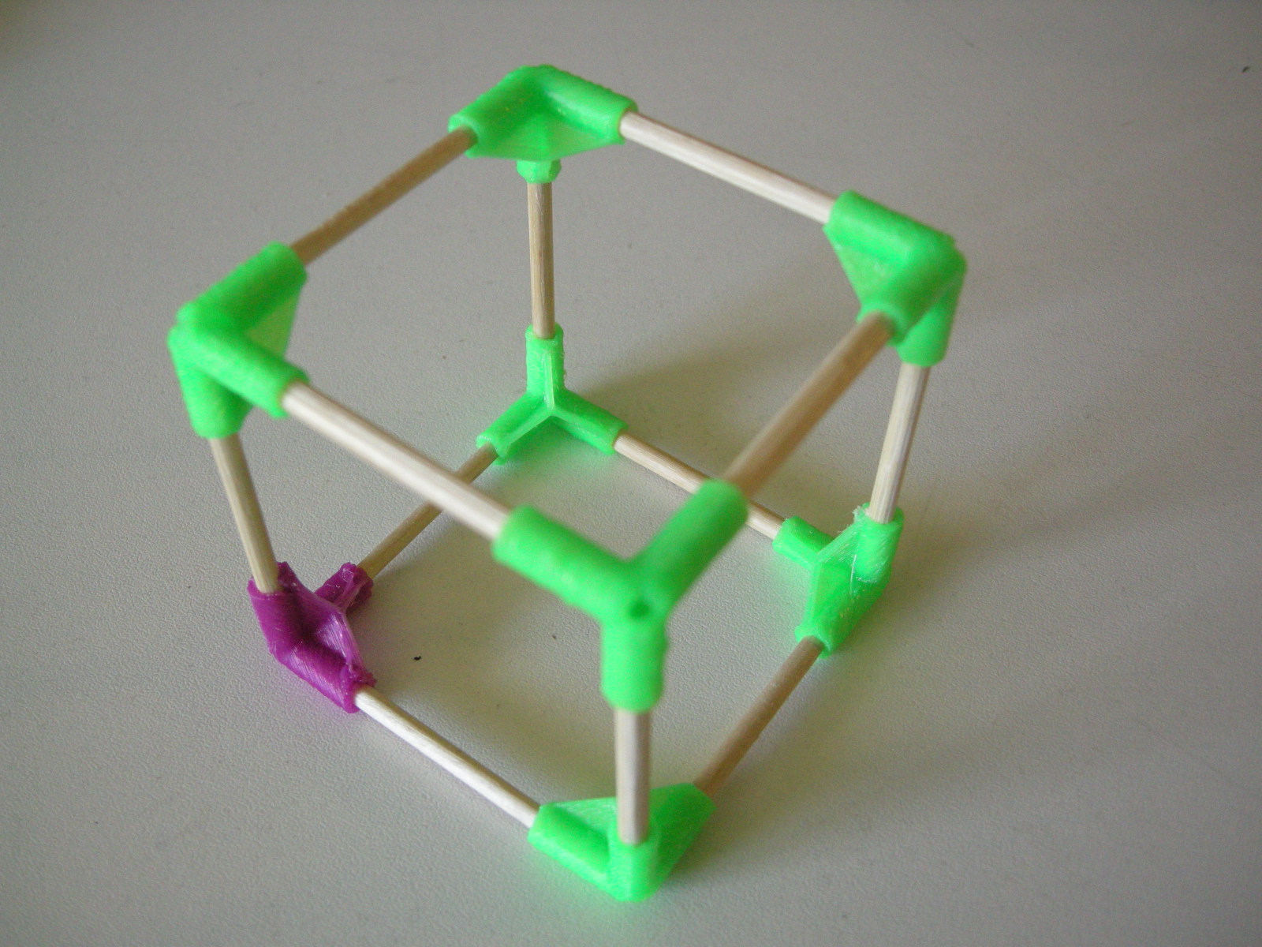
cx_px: 631
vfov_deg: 35.1
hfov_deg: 45.8
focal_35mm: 41
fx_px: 1495
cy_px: 474
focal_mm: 8.5
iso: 341
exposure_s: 1/58.3
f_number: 2.9
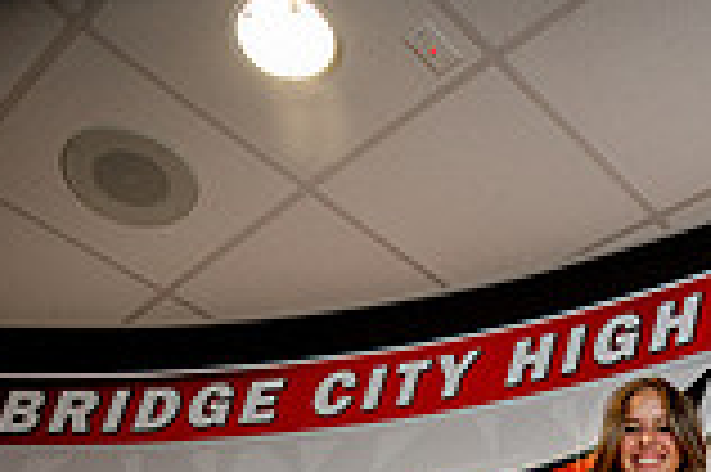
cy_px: 1007
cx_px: 576
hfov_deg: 34.0
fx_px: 1125
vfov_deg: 16.4
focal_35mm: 57
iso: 400
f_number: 4
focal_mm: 20
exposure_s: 1/250
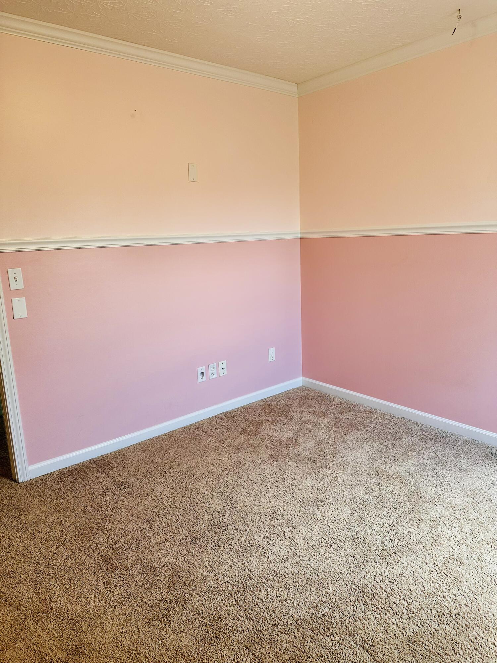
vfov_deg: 71.6
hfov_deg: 56.8
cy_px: 332
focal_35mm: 24
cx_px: 248
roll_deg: +1.4
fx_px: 459
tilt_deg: -11.1
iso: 160
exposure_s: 1/120
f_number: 1.78
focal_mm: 6.86
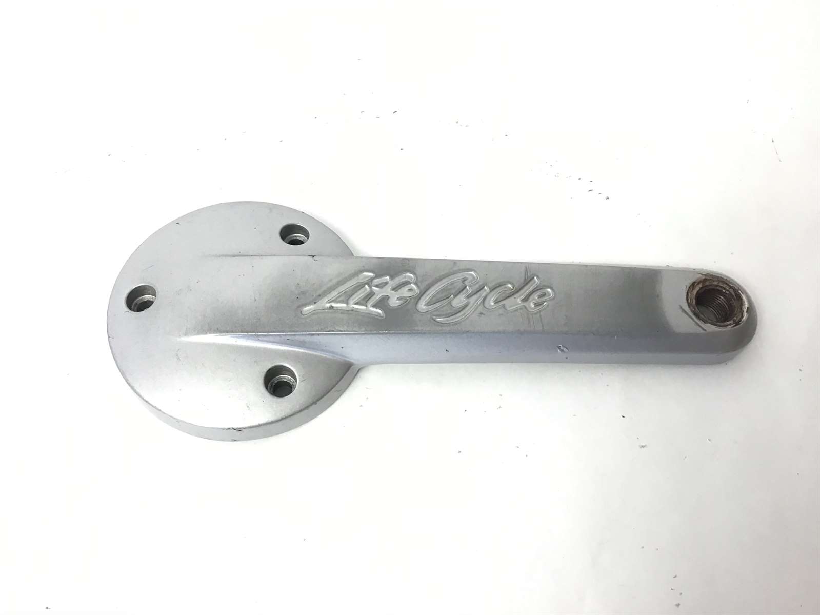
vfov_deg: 45.4
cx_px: 410
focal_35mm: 31
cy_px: 308
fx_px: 734
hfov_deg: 58.4
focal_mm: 3.3
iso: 32
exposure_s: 1/30
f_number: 2.4
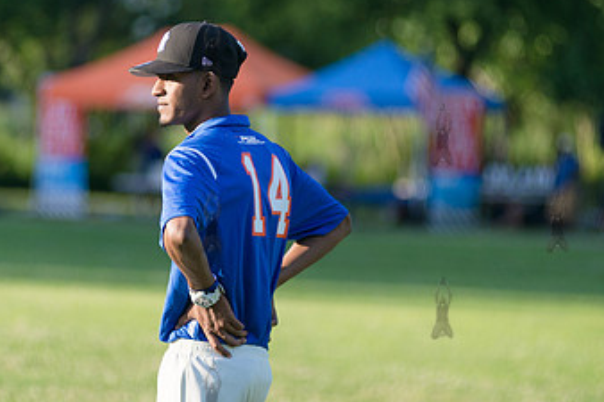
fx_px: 4896
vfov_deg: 4.7
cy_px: 221
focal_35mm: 292
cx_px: 211
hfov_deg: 7.1
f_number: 2.8
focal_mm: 170
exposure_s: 1/3200
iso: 400
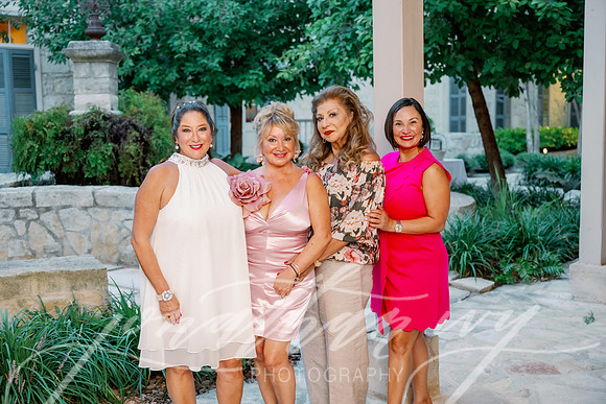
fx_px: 724
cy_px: 202
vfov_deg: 31.2
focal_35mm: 43
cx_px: 303
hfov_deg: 45.4
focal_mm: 43
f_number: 2.8
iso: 1600
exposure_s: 1/100
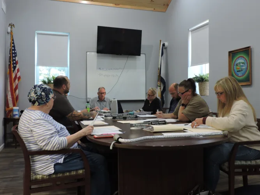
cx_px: 130
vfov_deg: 42.9
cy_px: 98
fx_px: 248
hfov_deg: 55.4
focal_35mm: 33
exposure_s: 1/25
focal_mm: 5.9
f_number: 3.2
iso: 400
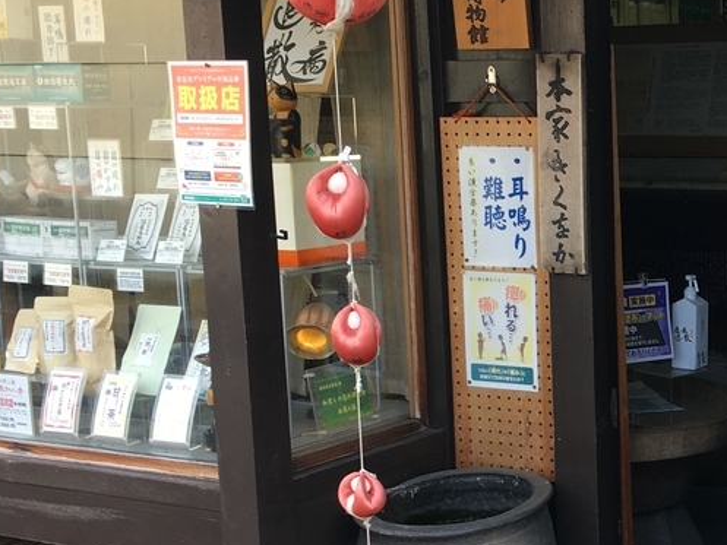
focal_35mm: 70
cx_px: 769
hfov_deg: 26.0
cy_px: 346
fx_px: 1470
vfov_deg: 21.0
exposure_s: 1/120
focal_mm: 4.15
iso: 25
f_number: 2.2
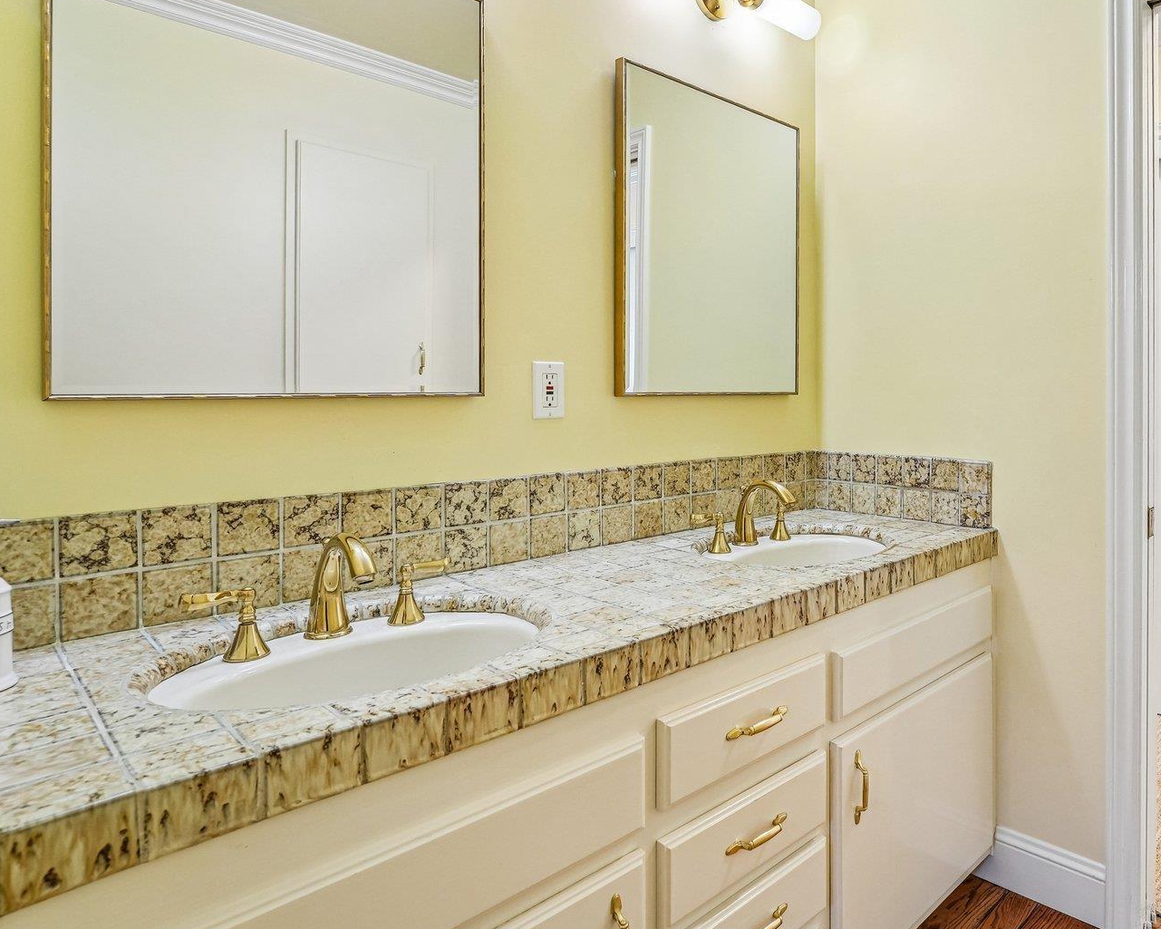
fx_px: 722
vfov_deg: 65.1
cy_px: 388
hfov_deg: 73.9
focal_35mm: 21
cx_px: 822
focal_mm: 14
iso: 800
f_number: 8
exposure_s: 1/30
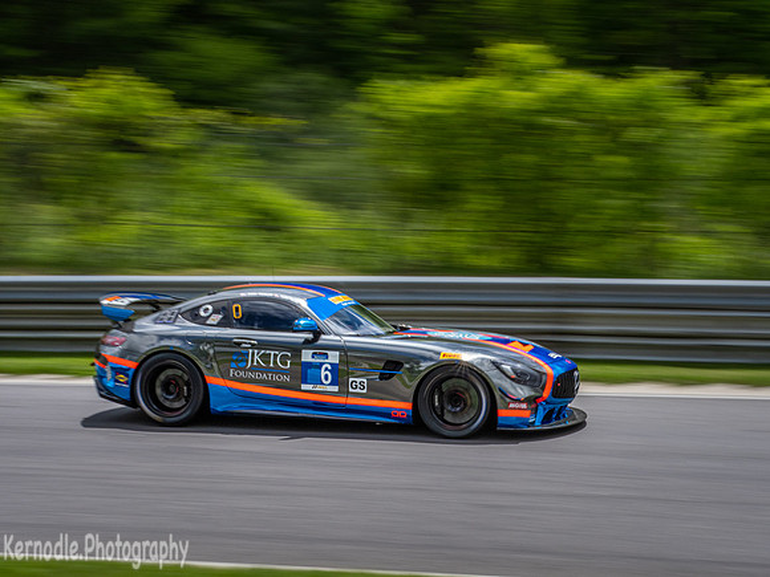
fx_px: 1780
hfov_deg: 24.4
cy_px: 288
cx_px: 385
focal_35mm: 80
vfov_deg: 18.4
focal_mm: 40
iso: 320
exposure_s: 1/125
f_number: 22
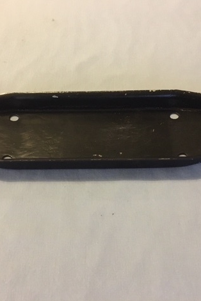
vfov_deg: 47.4
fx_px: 343
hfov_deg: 32.6
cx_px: 91
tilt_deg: -53.2
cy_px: 150
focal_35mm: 41
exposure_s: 1/17
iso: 400
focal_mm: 4.15
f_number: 2.2
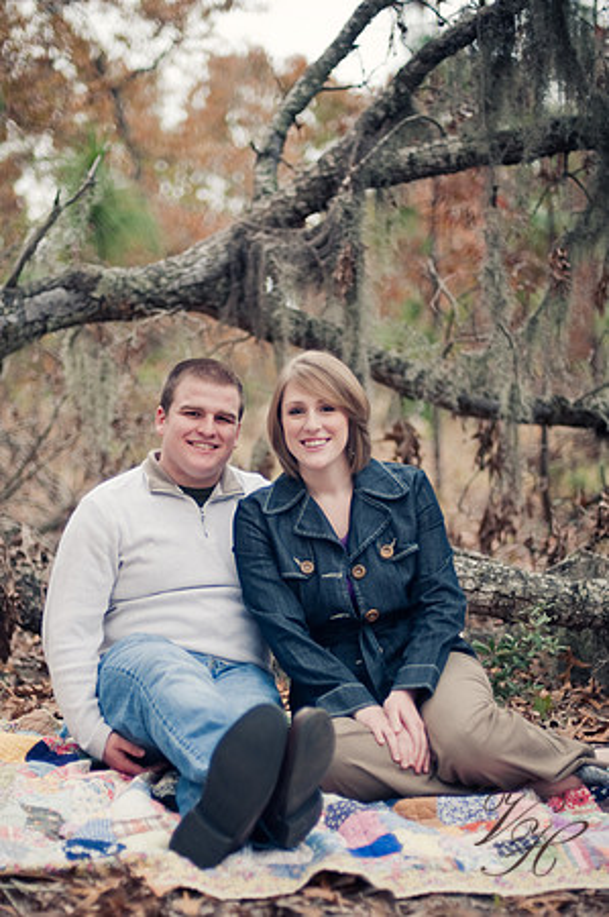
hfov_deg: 26.9
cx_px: 304
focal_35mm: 50
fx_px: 1272
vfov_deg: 39.6
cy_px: 458
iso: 200
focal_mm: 50
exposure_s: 1/125
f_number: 1.4
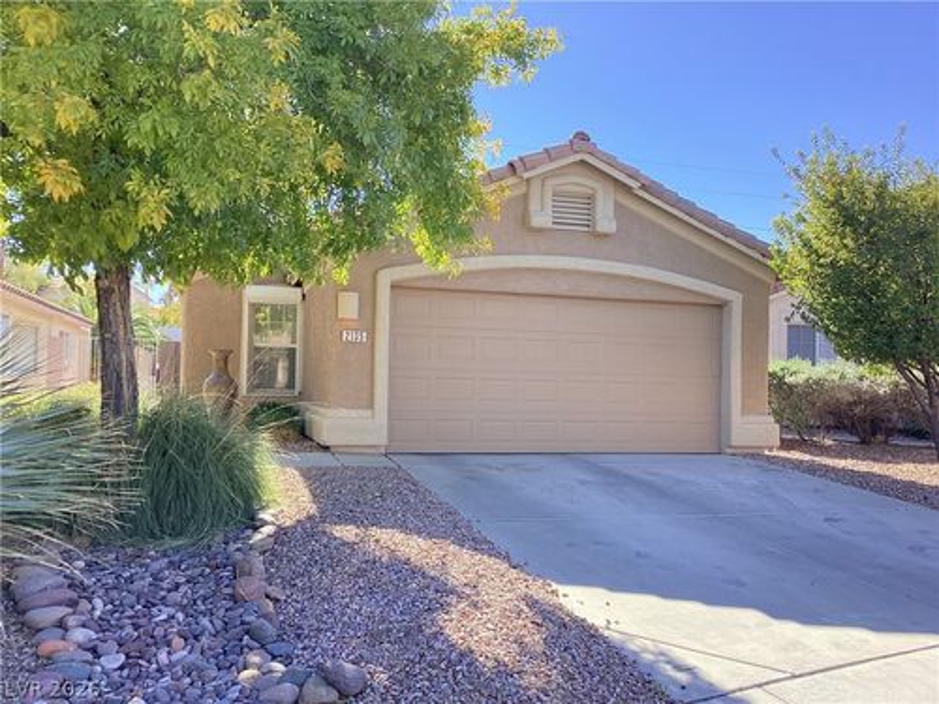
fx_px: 841
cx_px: 470
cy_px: 352
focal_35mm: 31
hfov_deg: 58.4
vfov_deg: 45.4
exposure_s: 1/395
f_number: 2.4
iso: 25
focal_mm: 3.3
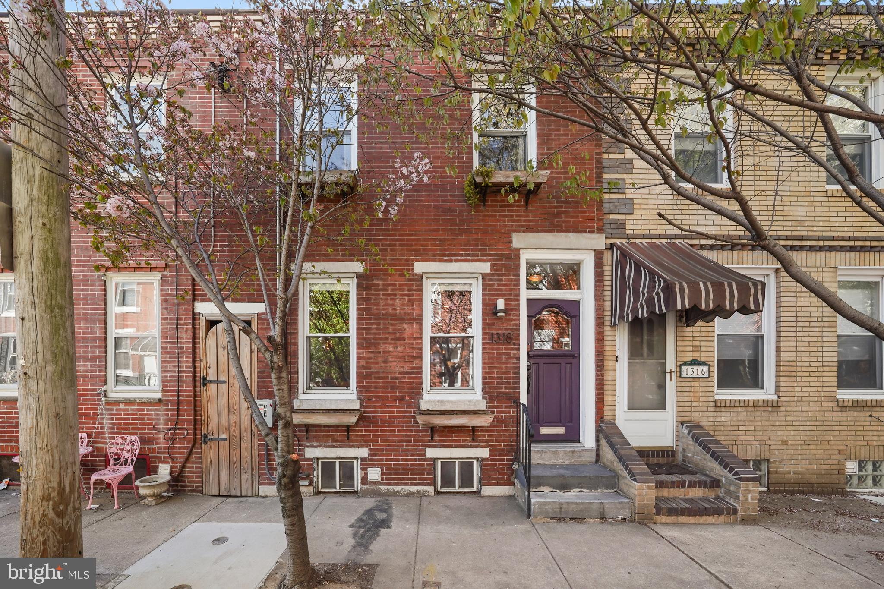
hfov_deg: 112.6
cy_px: 294
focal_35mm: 12
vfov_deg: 90.0
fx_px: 295
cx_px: 442
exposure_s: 1/60
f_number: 10
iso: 250
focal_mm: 12
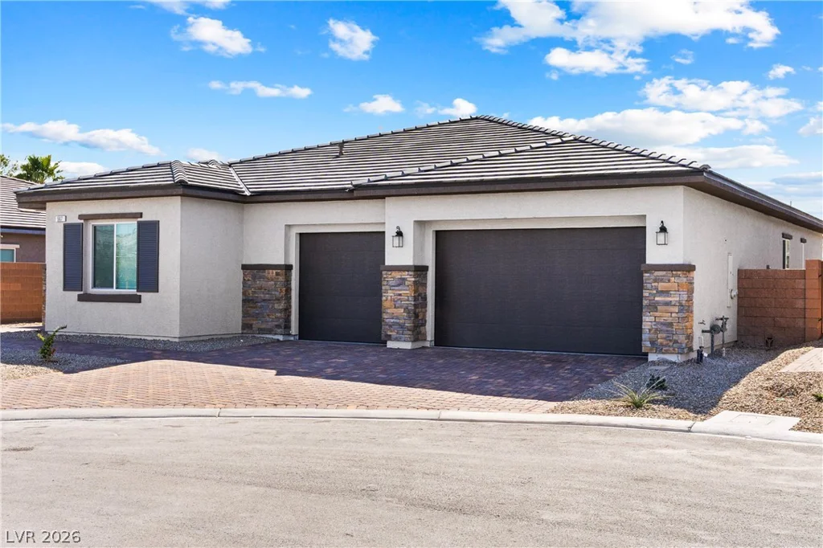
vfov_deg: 31.9
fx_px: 960
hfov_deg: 46.4
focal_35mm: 42
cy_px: 274
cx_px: 412
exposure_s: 1/8000
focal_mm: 28
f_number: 8
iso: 500
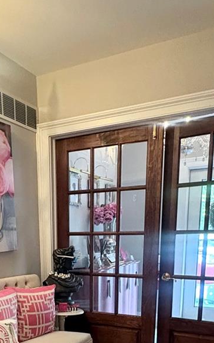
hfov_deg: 32.3
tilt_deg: -12.4
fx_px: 364
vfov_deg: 45.3
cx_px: 62
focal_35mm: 39
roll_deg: +1.3
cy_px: 314
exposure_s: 1/30
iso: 800
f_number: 2.2
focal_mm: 2.22
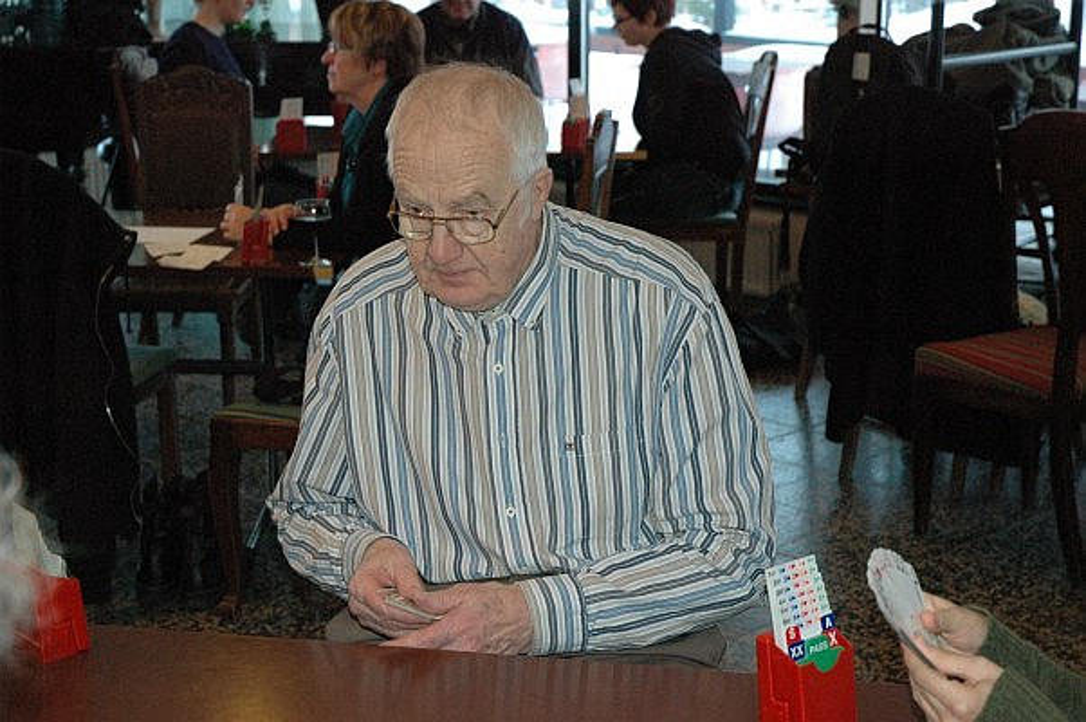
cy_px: 361
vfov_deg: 20.6
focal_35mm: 66
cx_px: 543
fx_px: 1989
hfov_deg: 30.5
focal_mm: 44
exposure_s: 1/60
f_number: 5
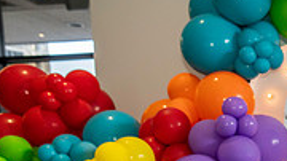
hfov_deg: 21.2
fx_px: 616
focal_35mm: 81
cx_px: 454
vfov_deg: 13.7
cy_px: 261
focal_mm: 24
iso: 1000
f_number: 4.5
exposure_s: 1/200
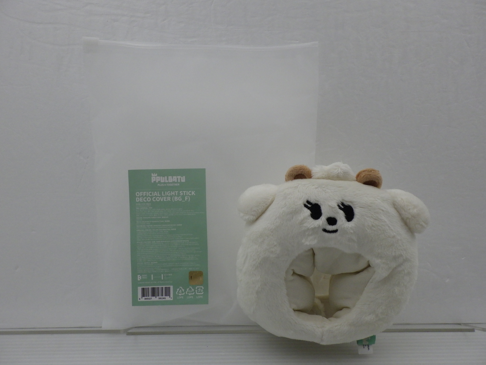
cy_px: 182
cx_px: 243
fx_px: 393
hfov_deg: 63.4
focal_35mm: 28
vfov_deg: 49.7
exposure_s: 1/160
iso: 400
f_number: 4.2
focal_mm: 5
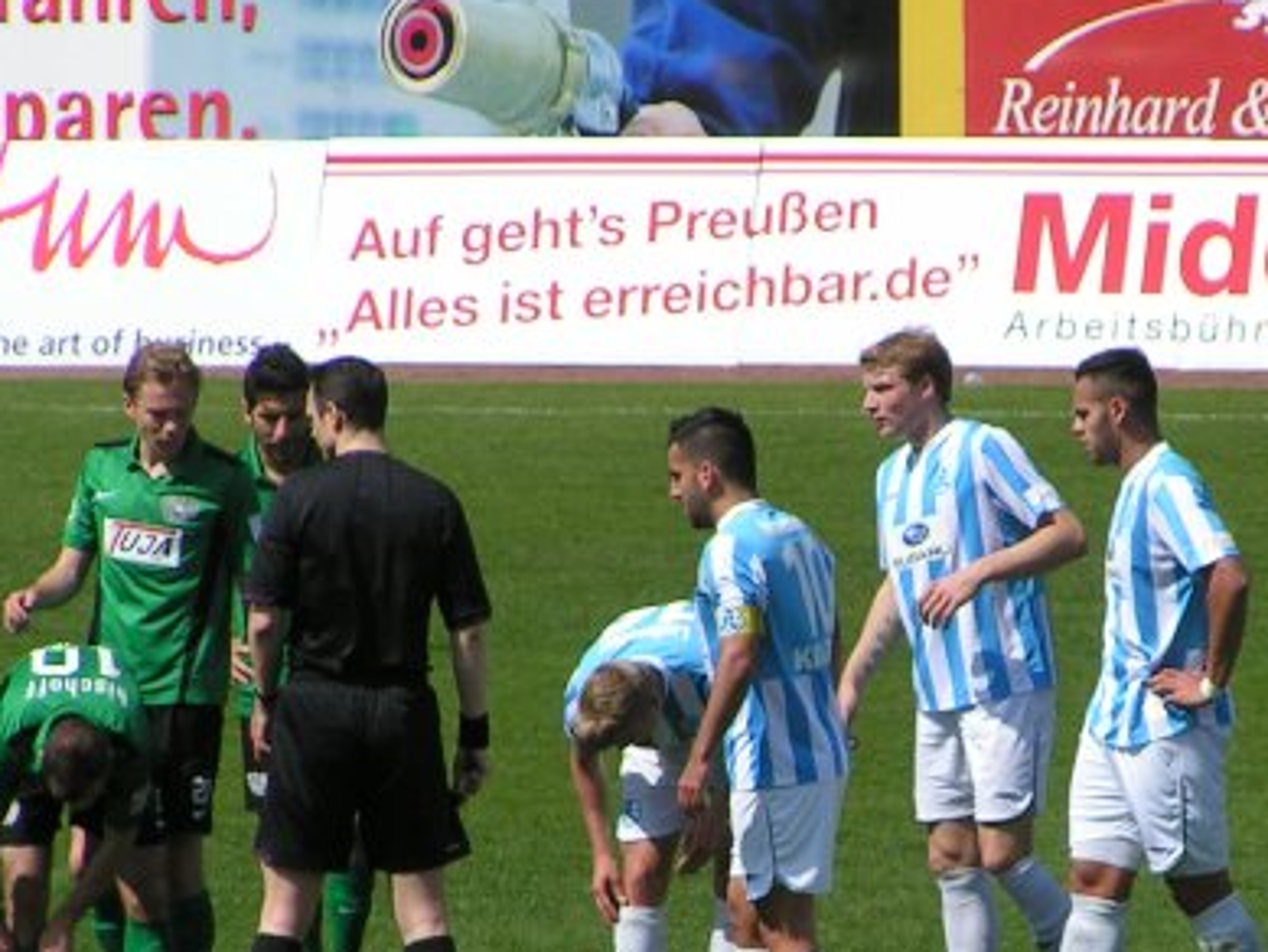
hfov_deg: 3.4
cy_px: 802
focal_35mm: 582
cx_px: 981
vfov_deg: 2.6
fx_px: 21326
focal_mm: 43.3
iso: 50
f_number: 5.6
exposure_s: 1/800
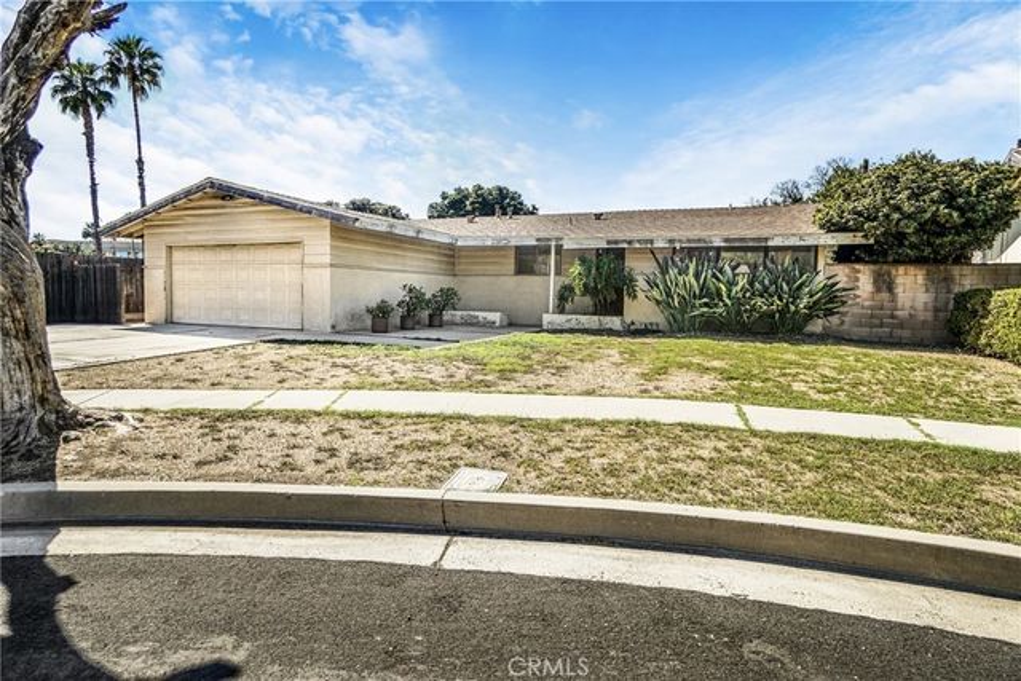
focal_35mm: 20
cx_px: 510
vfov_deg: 63.2
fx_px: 553
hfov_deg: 85.4
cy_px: 340
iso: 100
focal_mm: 13
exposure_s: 1/500
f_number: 4
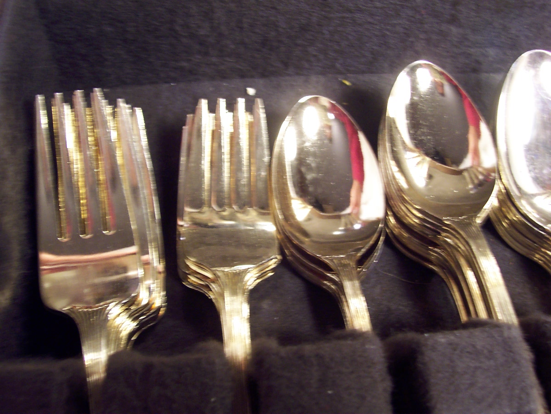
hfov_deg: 50.1
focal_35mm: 37
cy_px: 207
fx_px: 589
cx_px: 276
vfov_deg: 38.7
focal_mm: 5.6
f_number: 2.8
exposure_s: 1/30
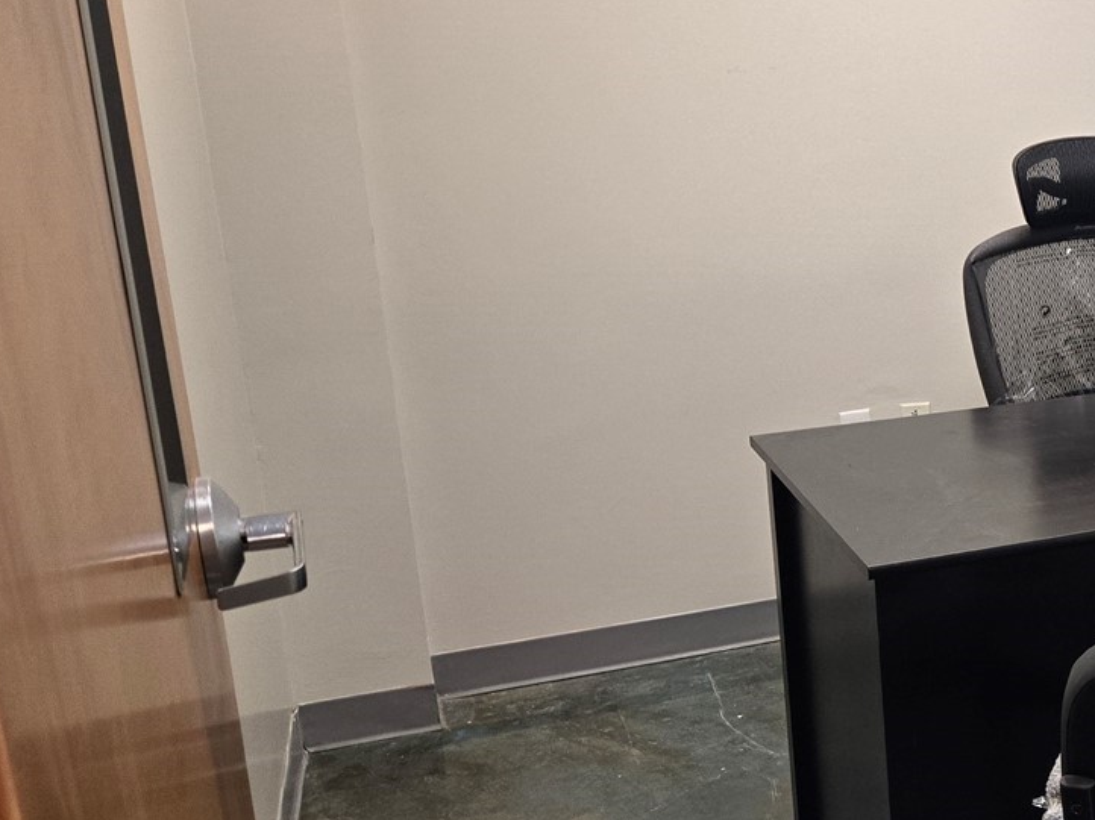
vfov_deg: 28.5
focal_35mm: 51
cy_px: 414
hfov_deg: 33.2
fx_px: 1613
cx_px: 1178
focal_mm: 5.4
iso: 320
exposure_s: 1/120
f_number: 1.8
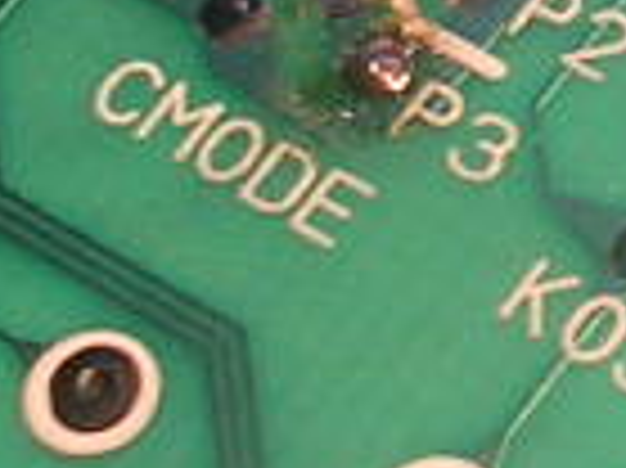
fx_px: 5059
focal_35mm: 280
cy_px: 126
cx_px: 968
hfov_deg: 7.0
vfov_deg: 5.3
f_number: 2.8
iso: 50
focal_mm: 5.8
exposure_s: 1/9.6
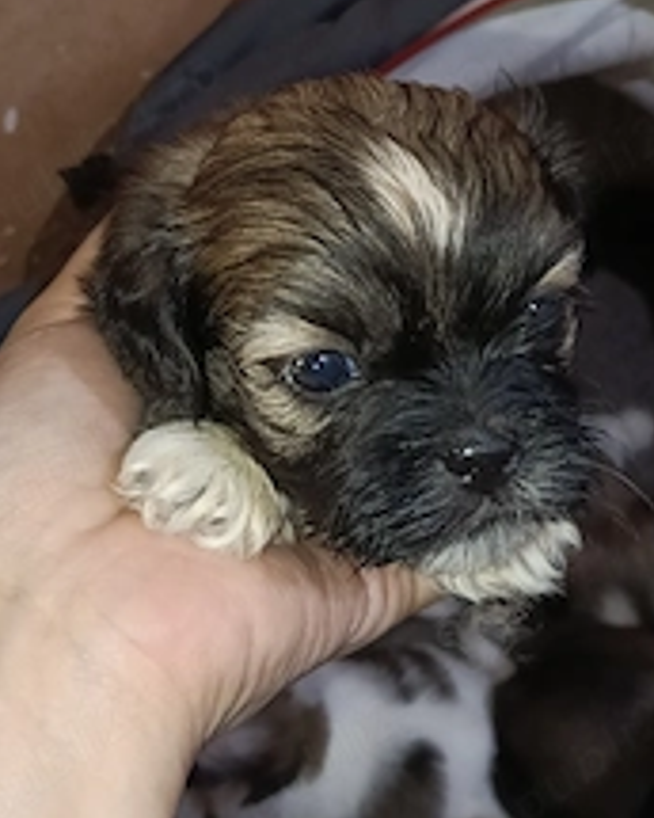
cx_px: 232
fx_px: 1186
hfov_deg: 30.7
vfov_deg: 37.2
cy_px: 213
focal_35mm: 49
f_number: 1.8
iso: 1000
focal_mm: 3.98
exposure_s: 1/25
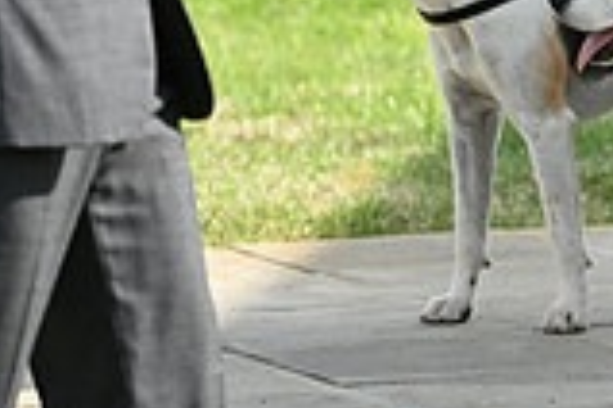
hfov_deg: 3.7
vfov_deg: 2.5
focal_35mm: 547
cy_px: -268
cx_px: 1045
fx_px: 9313
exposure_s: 1/1000
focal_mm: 150
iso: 280
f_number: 4.5
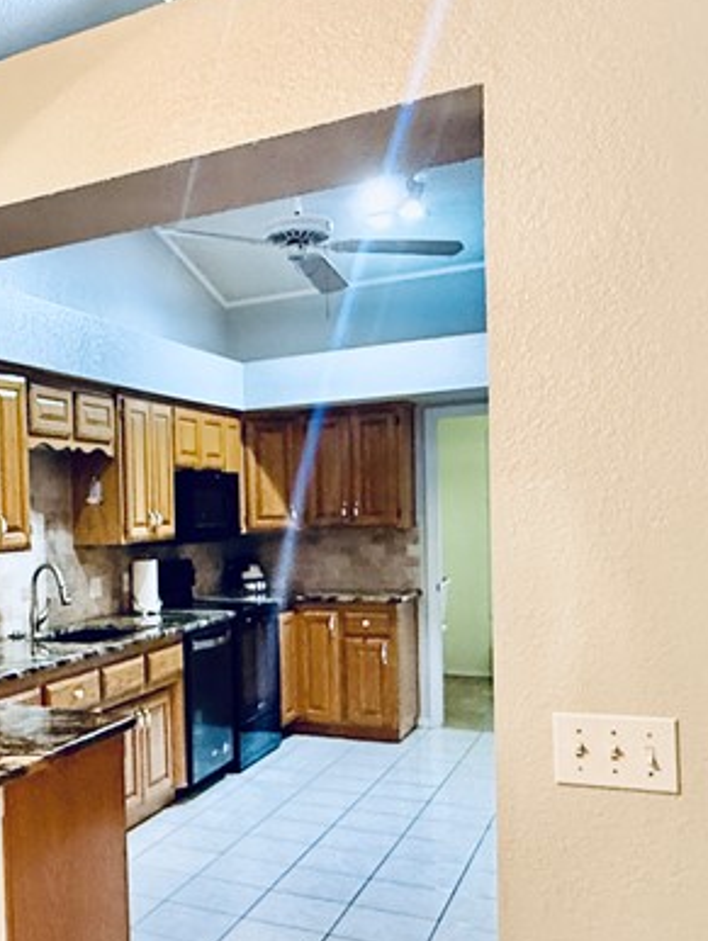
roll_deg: +1.3
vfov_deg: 49.8
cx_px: -32
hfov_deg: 34.5
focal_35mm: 37
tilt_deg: -1.7
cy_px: 567
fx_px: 1007
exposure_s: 1/60
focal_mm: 2.22
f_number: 2.2
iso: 500
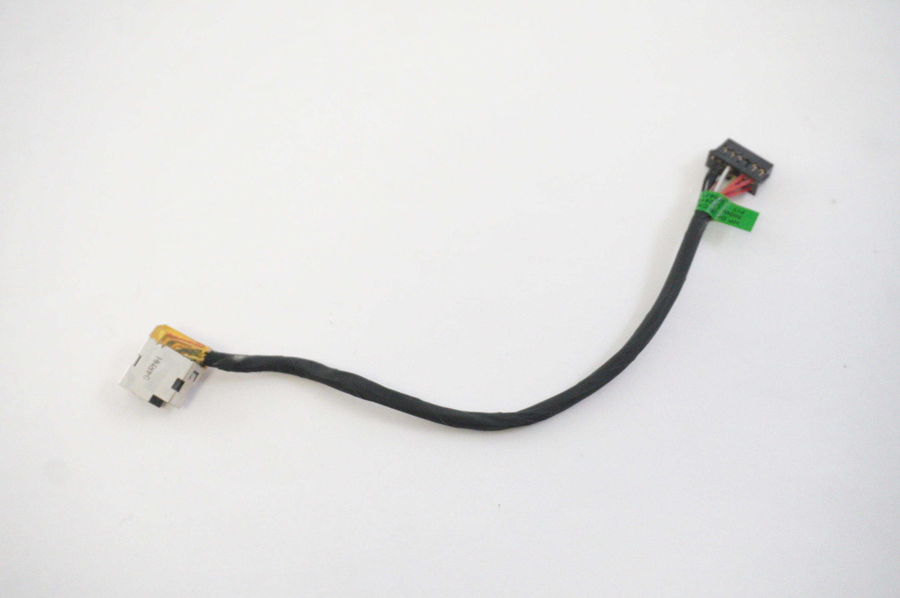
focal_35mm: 42
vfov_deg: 31.8
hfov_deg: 46.4
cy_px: 299
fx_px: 1049
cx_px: 450
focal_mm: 28
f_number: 5.6
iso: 6400
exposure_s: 1/320
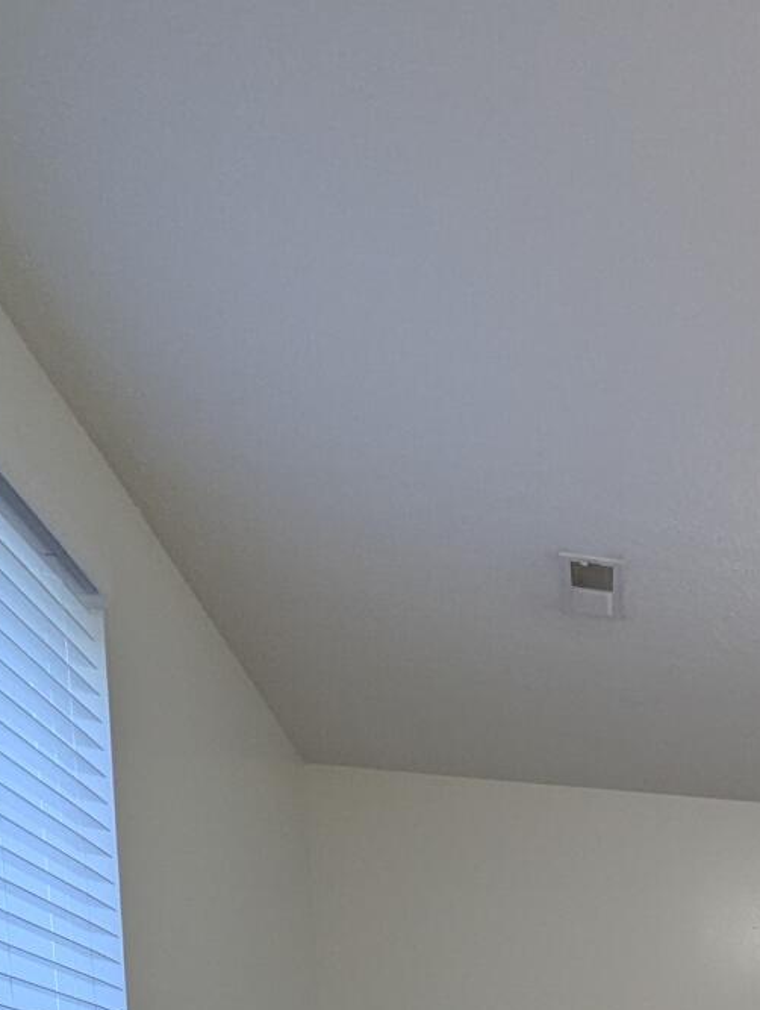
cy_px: 1236
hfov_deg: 29.0
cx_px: 1020
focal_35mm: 39
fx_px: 1139
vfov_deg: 36.1
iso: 152
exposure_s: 1/120
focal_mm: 1.95
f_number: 2.2
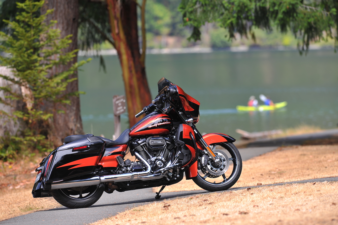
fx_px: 2815
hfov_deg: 6.9
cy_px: 112
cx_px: 169
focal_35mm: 300
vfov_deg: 4.6
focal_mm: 300
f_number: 5
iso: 100
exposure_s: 1/320
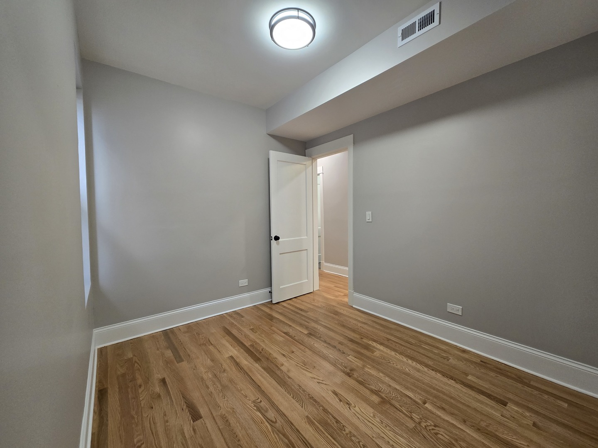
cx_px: 299
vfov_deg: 89.9
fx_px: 225
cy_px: 224
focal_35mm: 13
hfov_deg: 106.2
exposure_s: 1/60
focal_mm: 2.2
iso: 200
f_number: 2.2
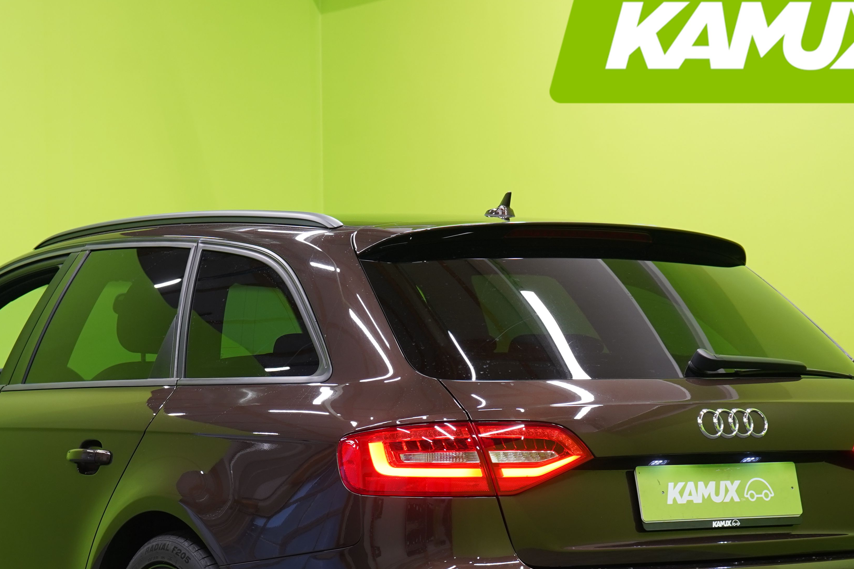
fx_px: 2348
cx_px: 355
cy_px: 440
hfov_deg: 20.6
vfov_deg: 13.8
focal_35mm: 99
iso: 400
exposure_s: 1/25
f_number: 5
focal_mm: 54
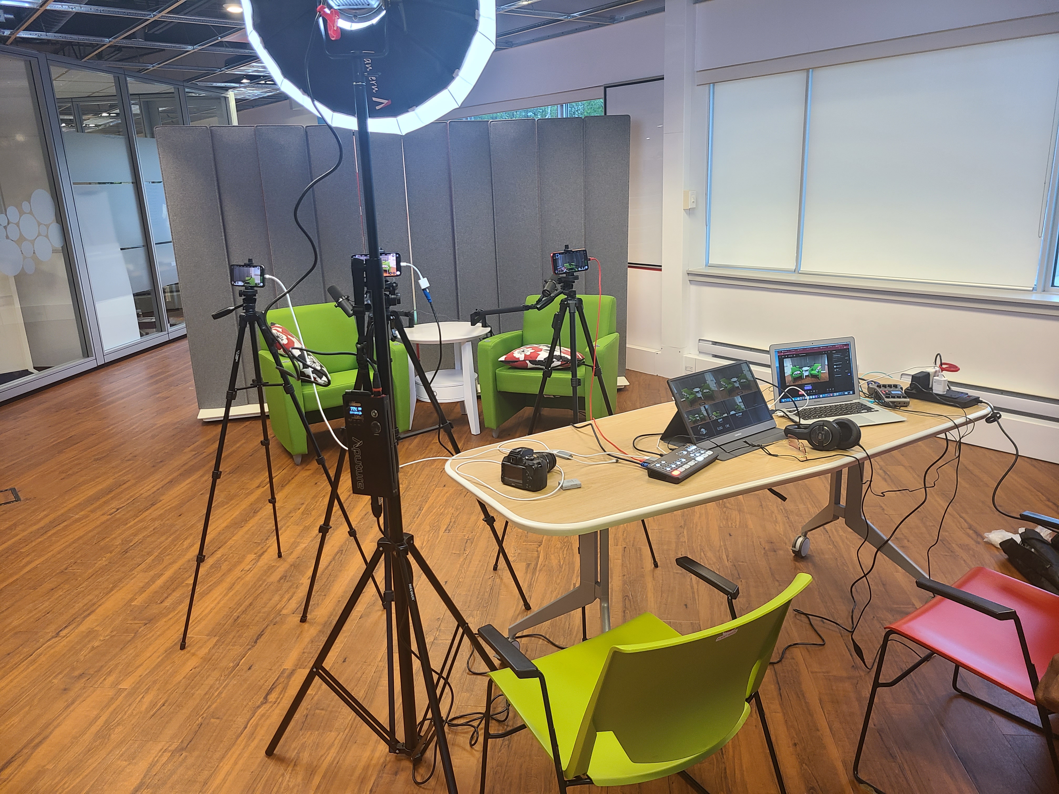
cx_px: 530
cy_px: 397
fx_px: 795
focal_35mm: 26
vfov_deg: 53.1
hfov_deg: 67.3
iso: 125
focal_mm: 5.4
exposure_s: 1/60
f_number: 1.8
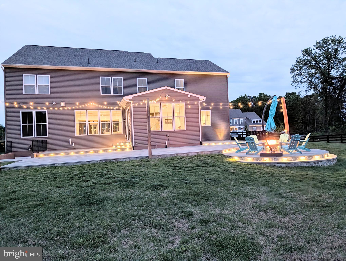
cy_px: 130
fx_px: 240
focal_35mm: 24
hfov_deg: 71.5
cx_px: 173
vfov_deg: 56.9
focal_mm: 6.9
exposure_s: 1/120
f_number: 1.68
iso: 656
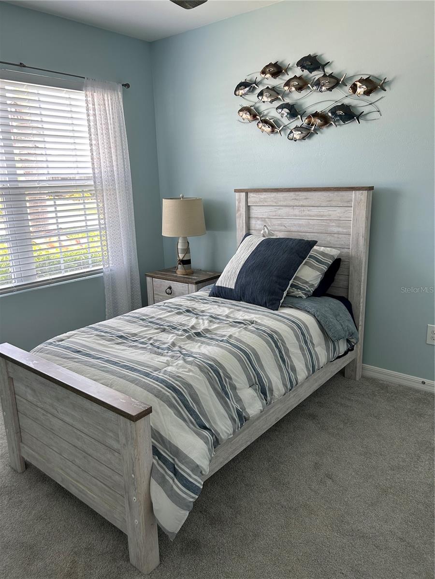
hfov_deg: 53.1
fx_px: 436
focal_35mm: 26
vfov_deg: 67.3
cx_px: 218
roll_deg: +1.1
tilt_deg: -14.7
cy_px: 290
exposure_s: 1/121
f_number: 1.5
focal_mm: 5.7
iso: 80
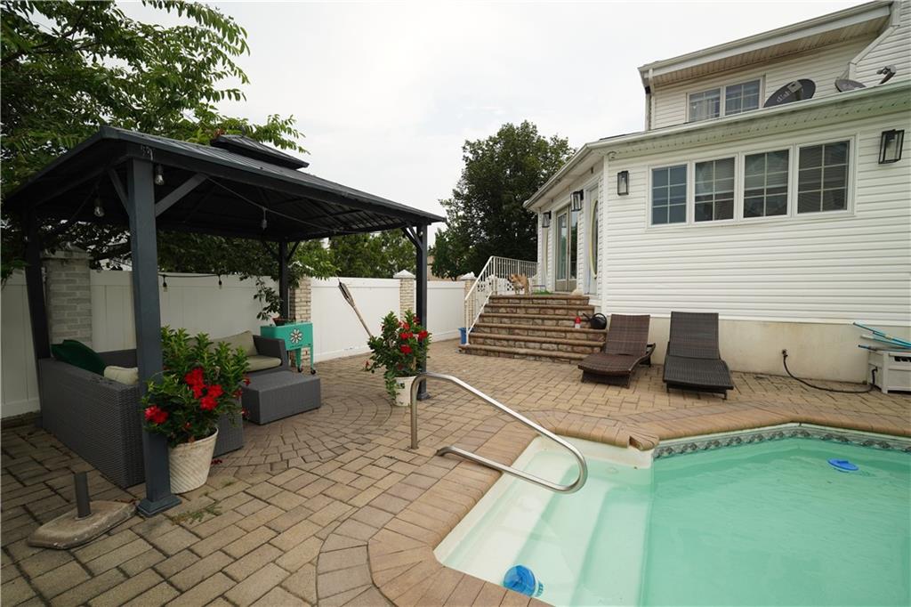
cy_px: 304
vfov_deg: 77.3
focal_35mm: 15
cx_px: 456
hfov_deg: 100.4
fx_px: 379
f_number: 4.5
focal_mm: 10
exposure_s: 1/125
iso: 100
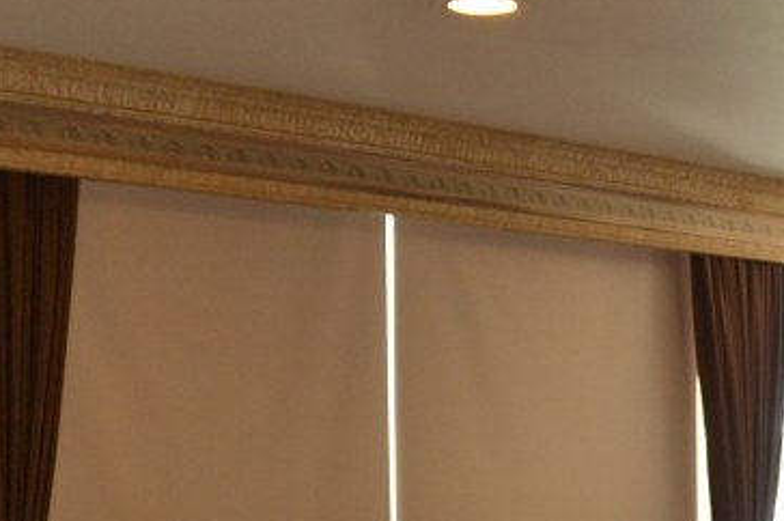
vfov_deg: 13.9
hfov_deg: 20.9
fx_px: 2067
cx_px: 752
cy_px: 662
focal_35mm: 95
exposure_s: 1/60
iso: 720
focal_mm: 18
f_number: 3.5
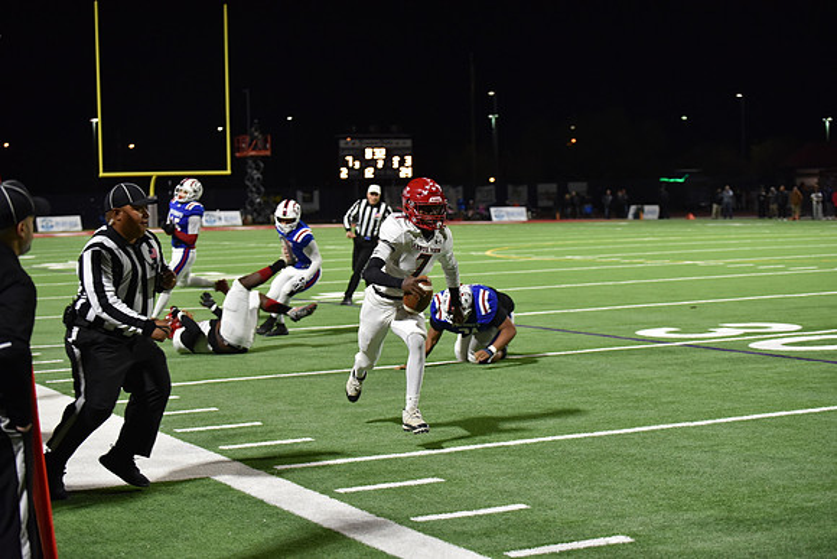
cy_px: 280
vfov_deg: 19.5
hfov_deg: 28.8
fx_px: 1628
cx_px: 418
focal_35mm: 70
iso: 2500
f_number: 2.8
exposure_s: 1/500
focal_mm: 70
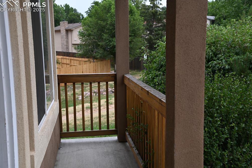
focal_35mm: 39
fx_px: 273
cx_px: 124
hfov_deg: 49.6
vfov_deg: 34.2
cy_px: 84
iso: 140
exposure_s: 1/250
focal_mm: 38
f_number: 5.6
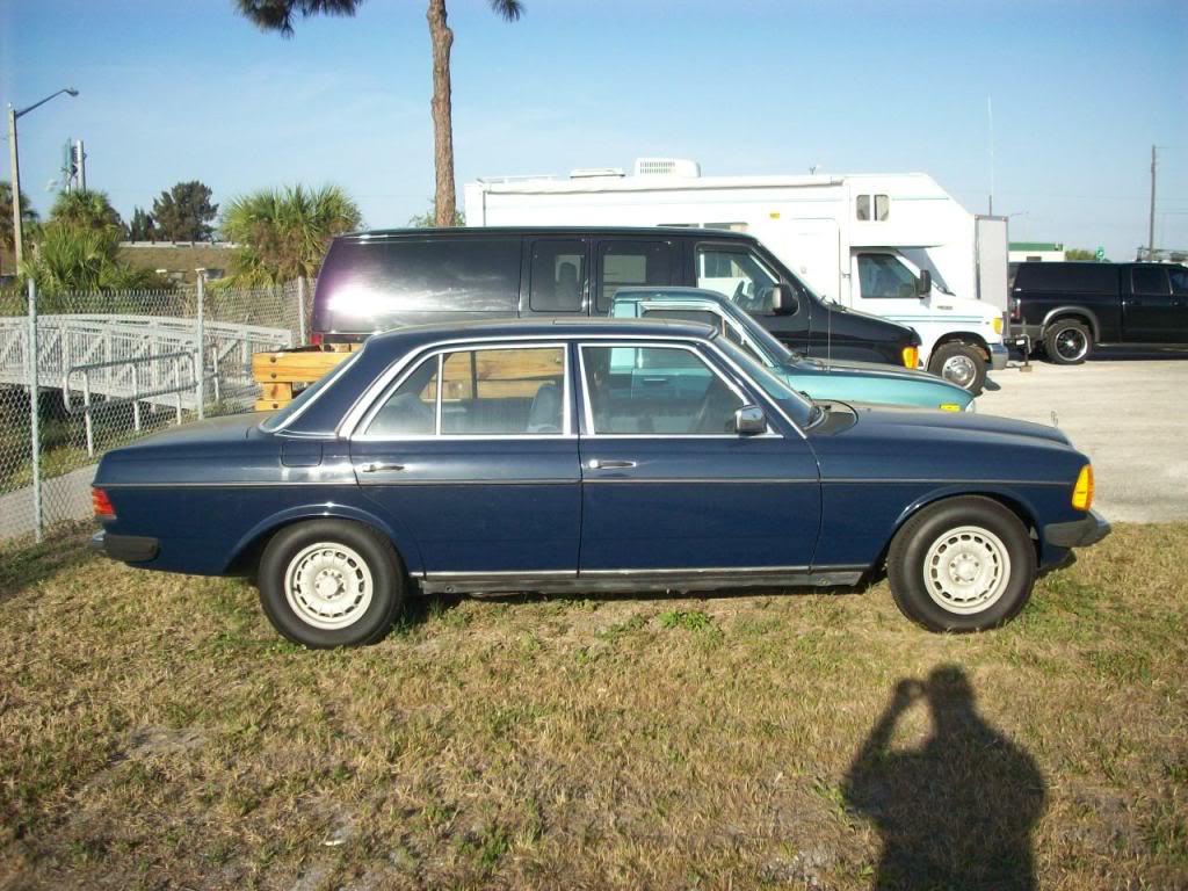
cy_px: 446
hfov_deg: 50.1
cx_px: 594
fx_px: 1270
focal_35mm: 37
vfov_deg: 38.7
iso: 80
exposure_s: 1/272
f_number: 5.6
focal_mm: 6.2
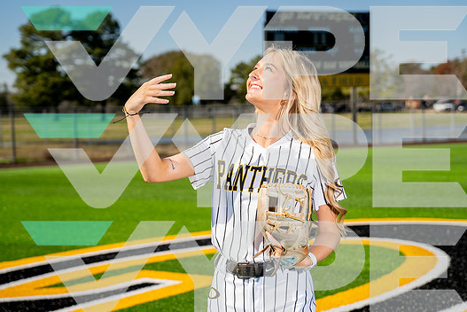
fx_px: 999
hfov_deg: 26.3
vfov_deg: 17.7
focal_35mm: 77
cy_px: 161
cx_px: 249
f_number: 4
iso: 100
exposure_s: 1/1000
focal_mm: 70
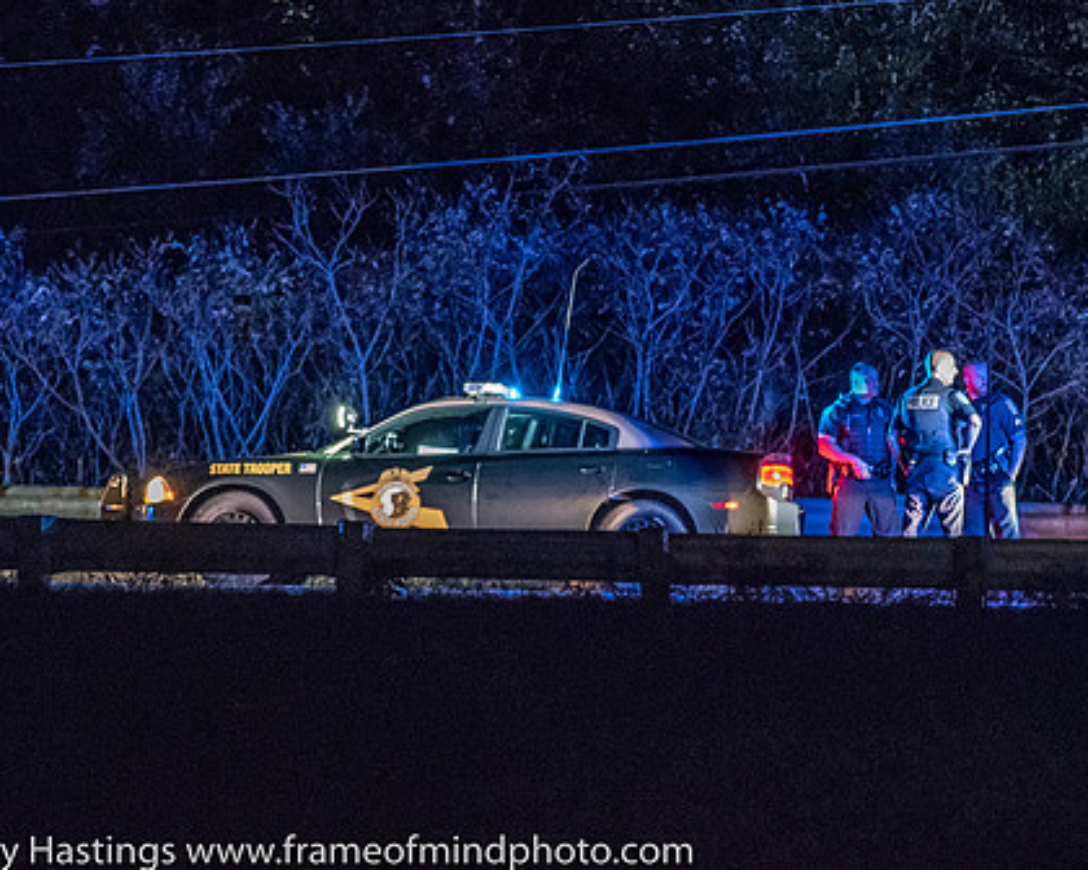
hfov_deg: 10.1
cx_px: 622
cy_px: 374
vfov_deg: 8.1
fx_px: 6150
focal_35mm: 191
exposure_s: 1/25
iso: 16000
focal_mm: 98
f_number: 4.5
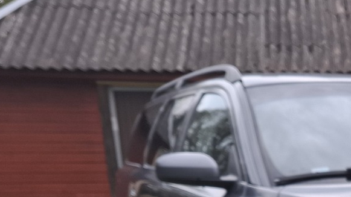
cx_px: 475
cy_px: 315
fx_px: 642
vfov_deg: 15.7
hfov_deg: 25.5
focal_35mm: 69
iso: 50
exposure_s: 1/283
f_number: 1.8
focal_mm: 5.54
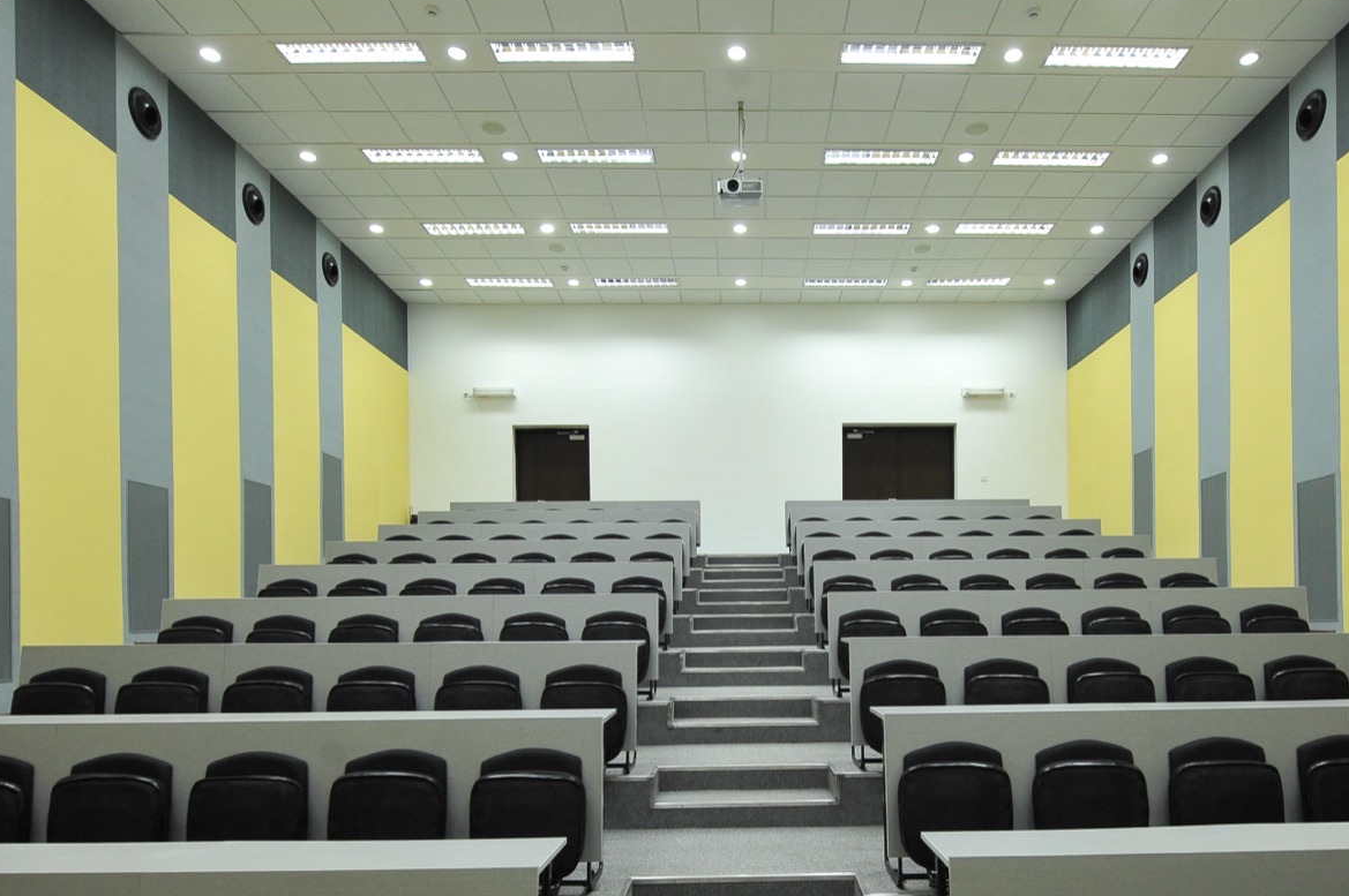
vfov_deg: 53.4
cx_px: 769
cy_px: 627
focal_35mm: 23
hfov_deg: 75.7
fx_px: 861
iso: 1600
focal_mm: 14
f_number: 6.3
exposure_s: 1/80
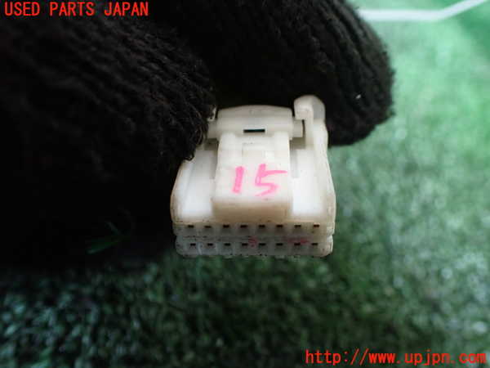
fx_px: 425
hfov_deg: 60.0
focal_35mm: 30
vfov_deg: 46.8
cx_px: 245
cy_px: 184
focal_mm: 5.4
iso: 800
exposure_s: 1/100
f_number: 2.3
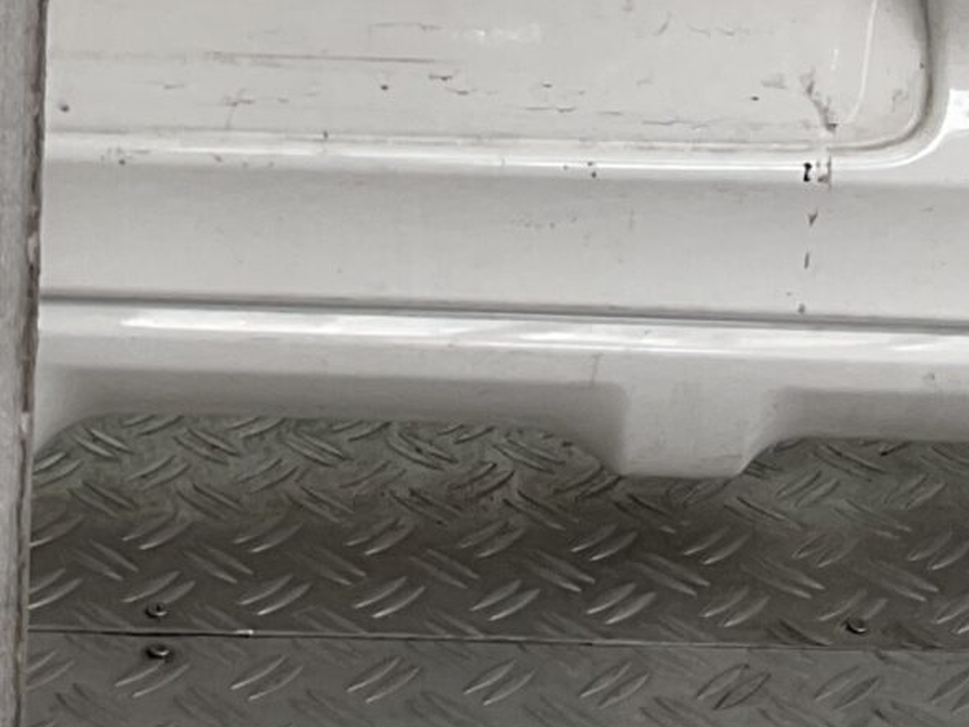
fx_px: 3528
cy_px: -622
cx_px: 39
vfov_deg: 10.9
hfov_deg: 15.4
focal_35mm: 126
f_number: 1.8
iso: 16
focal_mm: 3
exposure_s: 1/279
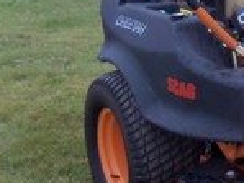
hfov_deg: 17.9
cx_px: 324
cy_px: 74
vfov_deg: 14.5
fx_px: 720
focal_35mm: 102
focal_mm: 5.1
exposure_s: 1/60
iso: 64
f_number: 3.9
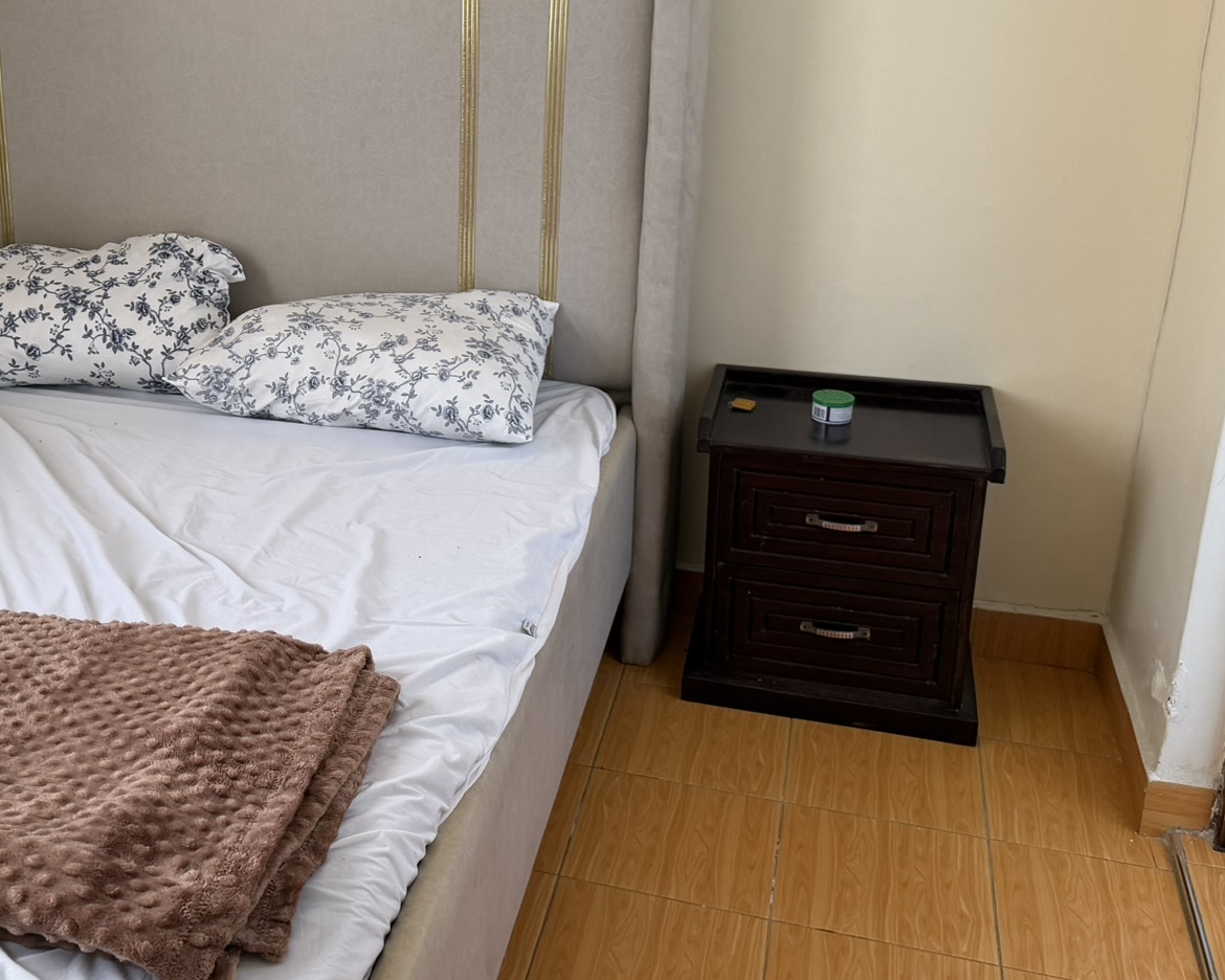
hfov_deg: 43.5
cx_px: 324
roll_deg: +0.8
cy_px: 354
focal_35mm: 41
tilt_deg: -16.4
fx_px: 1486
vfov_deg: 36.2
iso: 200
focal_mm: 6.76
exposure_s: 1/72
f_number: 1.78
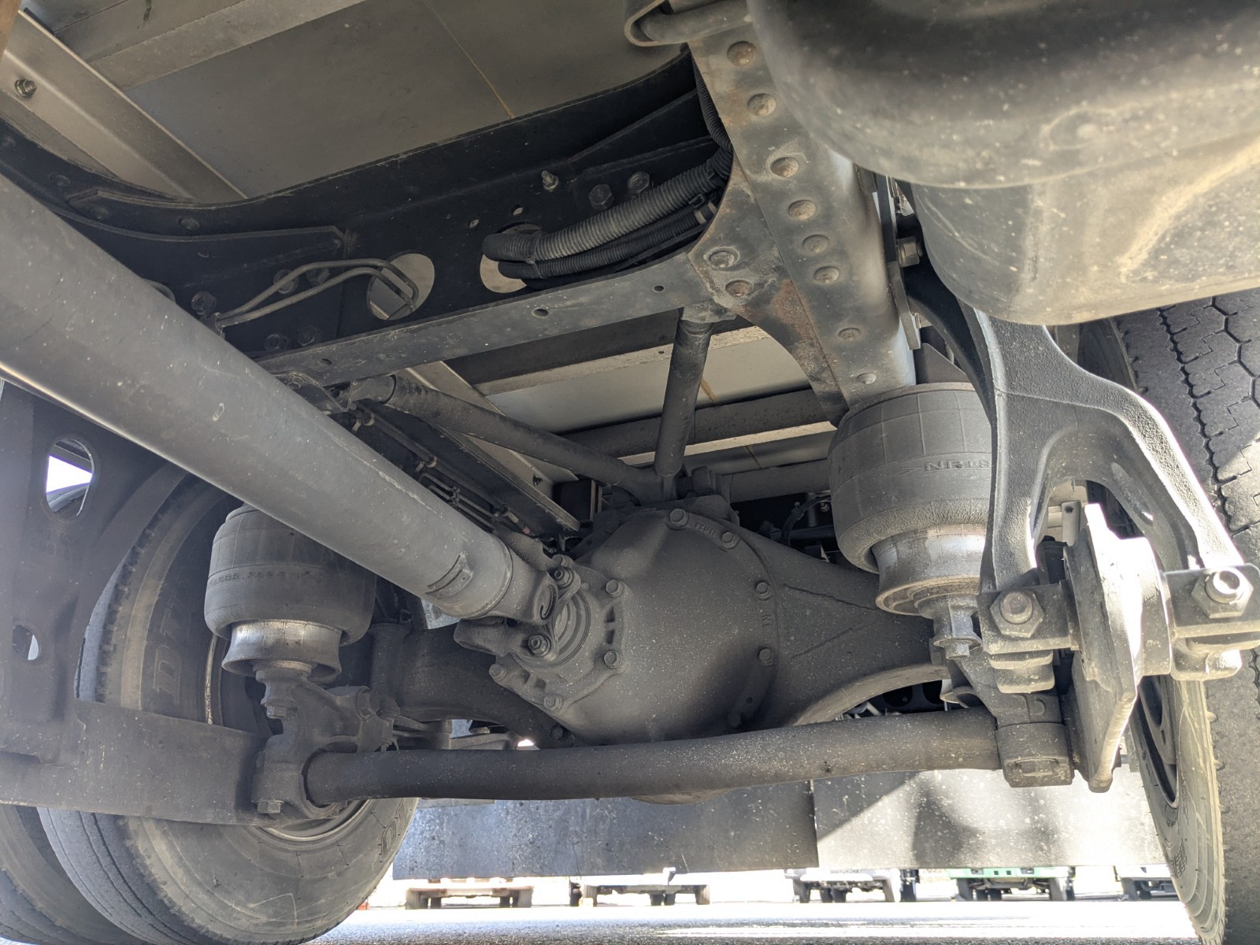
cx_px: 630
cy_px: 472
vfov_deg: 51.4
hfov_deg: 65.3
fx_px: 983
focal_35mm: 27
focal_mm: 4.38
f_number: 1.73
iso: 77
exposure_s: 1/99.9
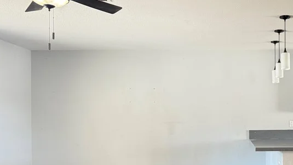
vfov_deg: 23.7
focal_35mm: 50
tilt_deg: +0.7
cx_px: 250
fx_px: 388
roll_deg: +0.2
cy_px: 123
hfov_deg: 39.1
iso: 200
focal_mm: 6.76
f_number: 1.78
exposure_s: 1/60
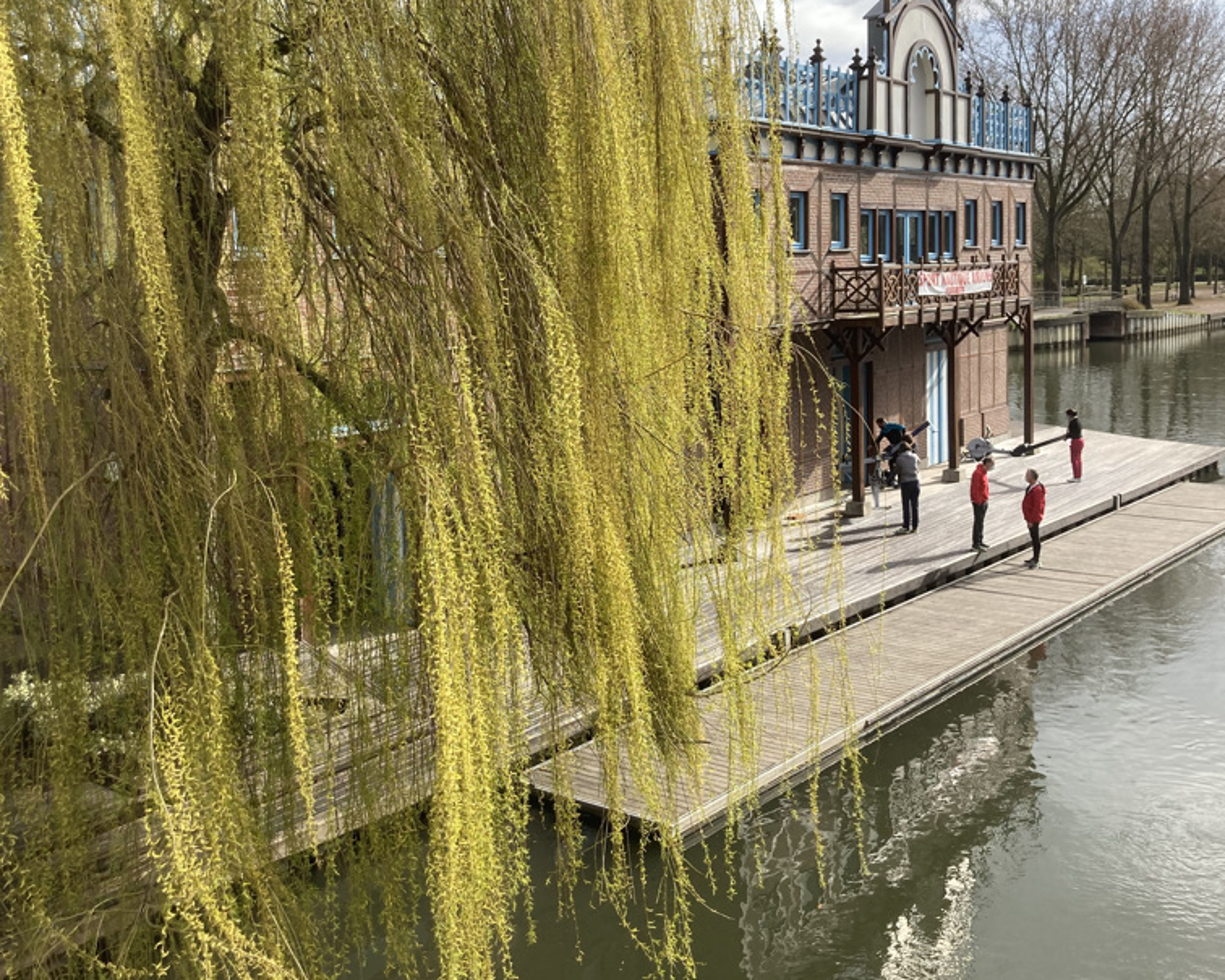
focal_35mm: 37
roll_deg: +2.7
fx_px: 1342
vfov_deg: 39.9
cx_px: 614
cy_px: 387
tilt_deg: -4.3
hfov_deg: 49.1
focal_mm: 3.99
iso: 20
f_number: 1.8
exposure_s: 1/1412
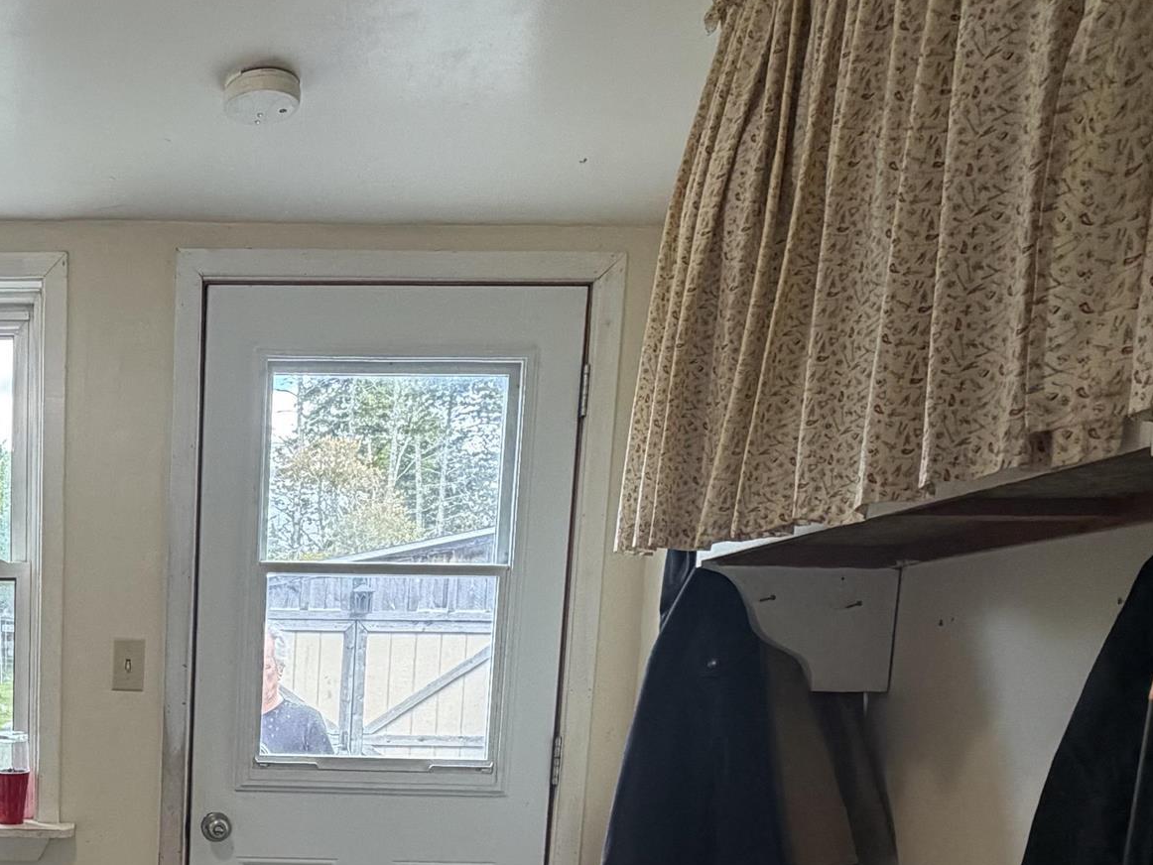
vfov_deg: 35.1
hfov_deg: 44.1
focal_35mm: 37
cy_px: 862
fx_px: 1233
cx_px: 46
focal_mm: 2.22
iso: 160
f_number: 2.2
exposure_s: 1/120
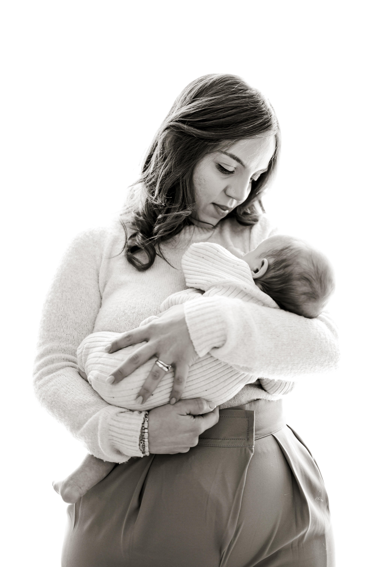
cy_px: 284
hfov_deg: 33.4
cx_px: 189
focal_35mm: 40
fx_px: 630
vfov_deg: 48.5
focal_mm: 40
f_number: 2
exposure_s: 1/125
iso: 200
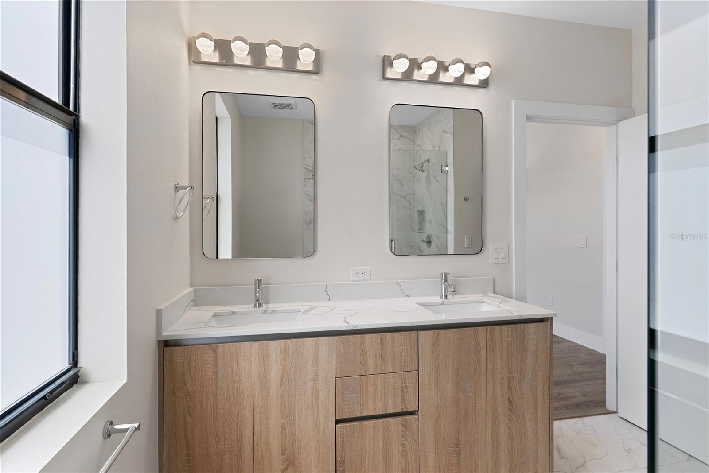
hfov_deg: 86.9
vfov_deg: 64.6
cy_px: 236
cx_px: 354
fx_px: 374
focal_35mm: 19
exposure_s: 1/20
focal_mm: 19
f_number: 8
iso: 400
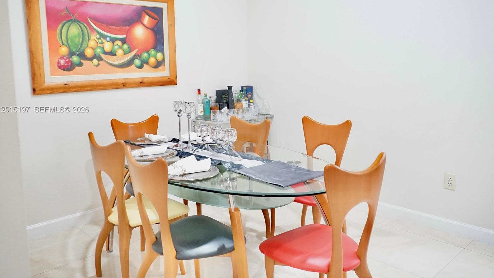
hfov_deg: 64.3
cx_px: 243
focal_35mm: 30
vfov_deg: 38.8
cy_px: 110
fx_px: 393
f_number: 3.5
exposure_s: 1/60
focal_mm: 19
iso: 3200
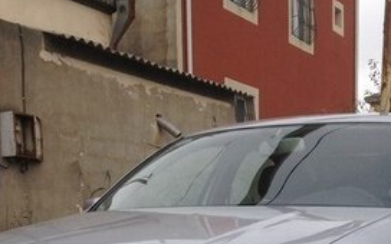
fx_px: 959
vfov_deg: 13.9
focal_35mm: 90
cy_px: 334
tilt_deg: -7.5
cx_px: 230
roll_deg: +1.0
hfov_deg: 23.0
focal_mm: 4.28
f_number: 2.4
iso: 50
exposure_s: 1/138
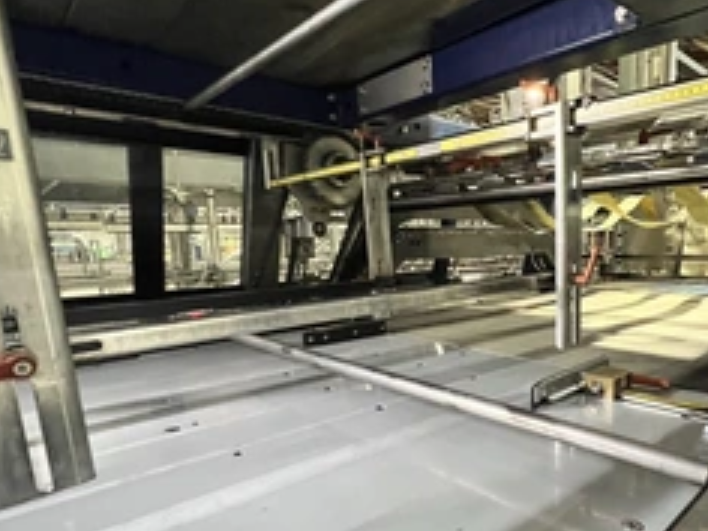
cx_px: 459
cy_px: 312
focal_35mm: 22
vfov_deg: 60.7
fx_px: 450
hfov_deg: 74.5
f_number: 1.8
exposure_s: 1/40
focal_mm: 1.57
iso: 640
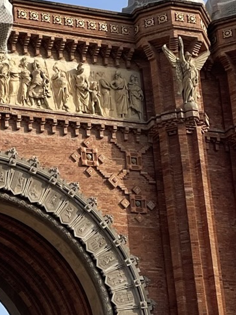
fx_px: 1000
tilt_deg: +18.2
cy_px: 279
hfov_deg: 13.2
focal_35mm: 110
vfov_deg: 17.6
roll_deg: +3.7
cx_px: -28
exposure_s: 1/2506
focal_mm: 4.2
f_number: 1.6
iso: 32
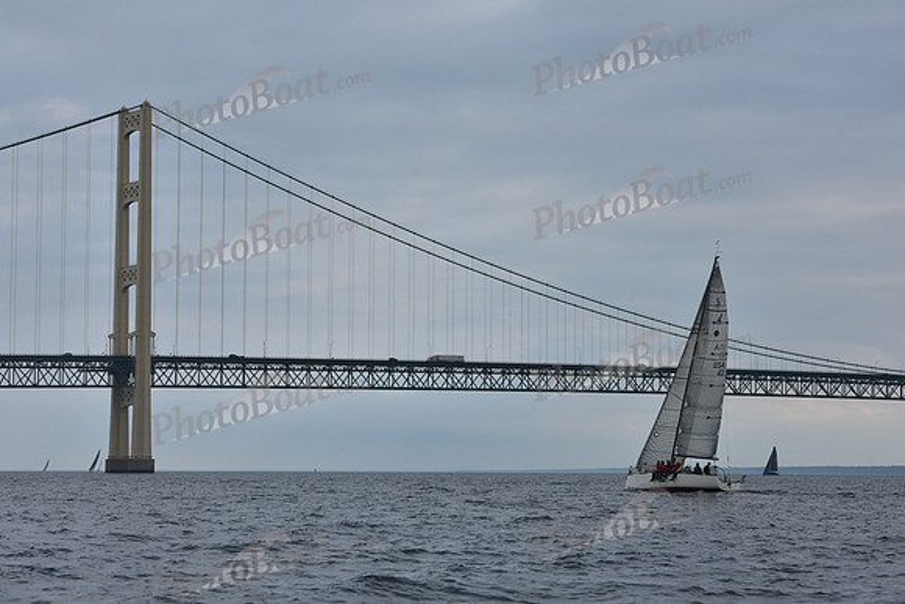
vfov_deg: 15.9
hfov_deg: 23.6
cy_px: 302
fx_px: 2162
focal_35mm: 86
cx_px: 452
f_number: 7.1
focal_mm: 86
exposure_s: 1/800
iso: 400
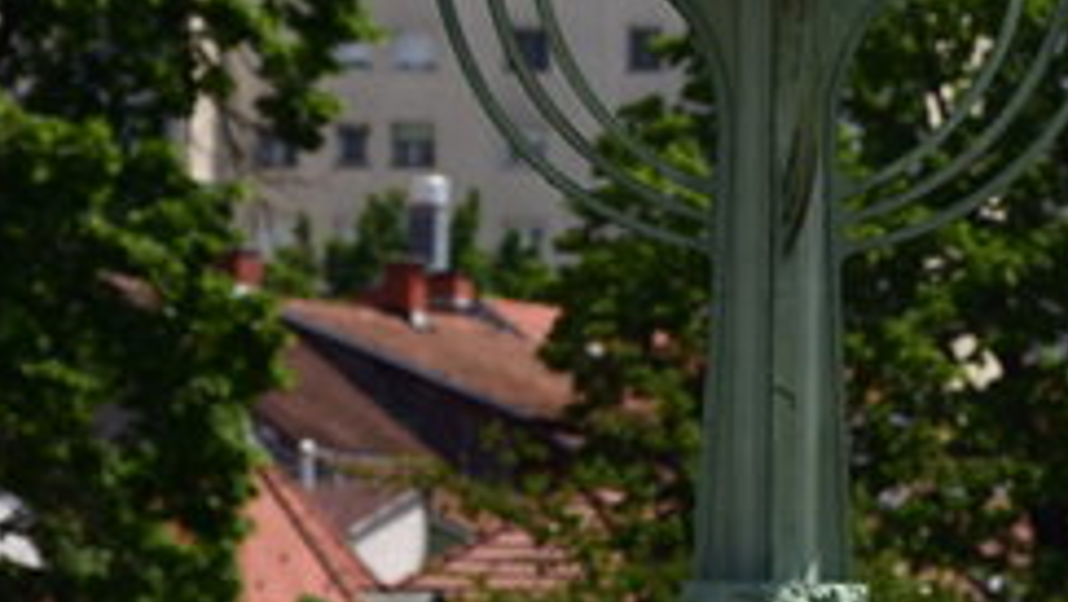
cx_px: 760
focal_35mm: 388
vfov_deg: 3.1
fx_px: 10994
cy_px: 70
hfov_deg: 5.6
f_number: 9
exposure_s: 1/800
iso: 200
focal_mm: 100
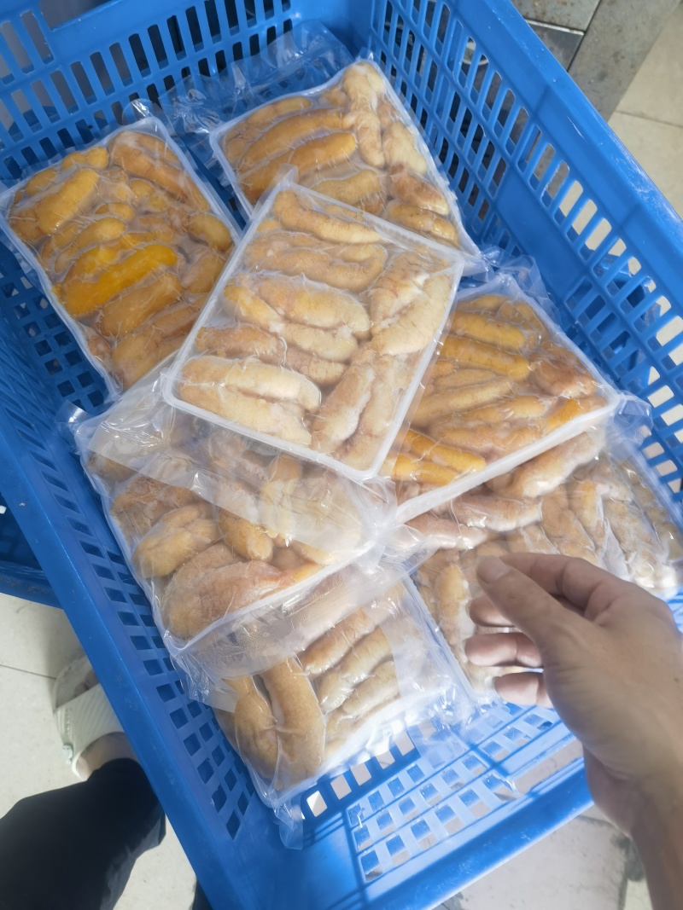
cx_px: 342
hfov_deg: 51.3
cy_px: 455
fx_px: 710
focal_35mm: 27
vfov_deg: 65.3
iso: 200
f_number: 1.9
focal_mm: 6.67
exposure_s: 1/50
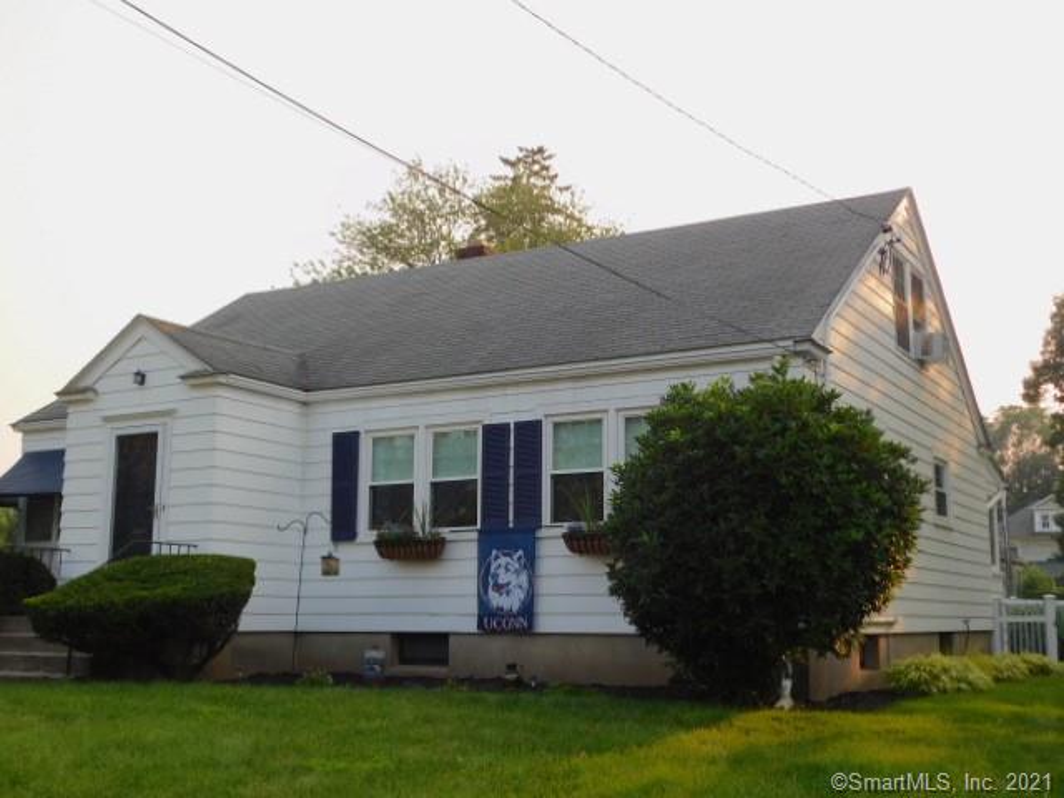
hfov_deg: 46.8
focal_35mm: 40
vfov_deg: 36.0
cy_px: 399
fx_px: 1229
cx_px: 532
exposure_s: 1/500
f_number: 3.6
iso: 125
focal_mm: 7.1
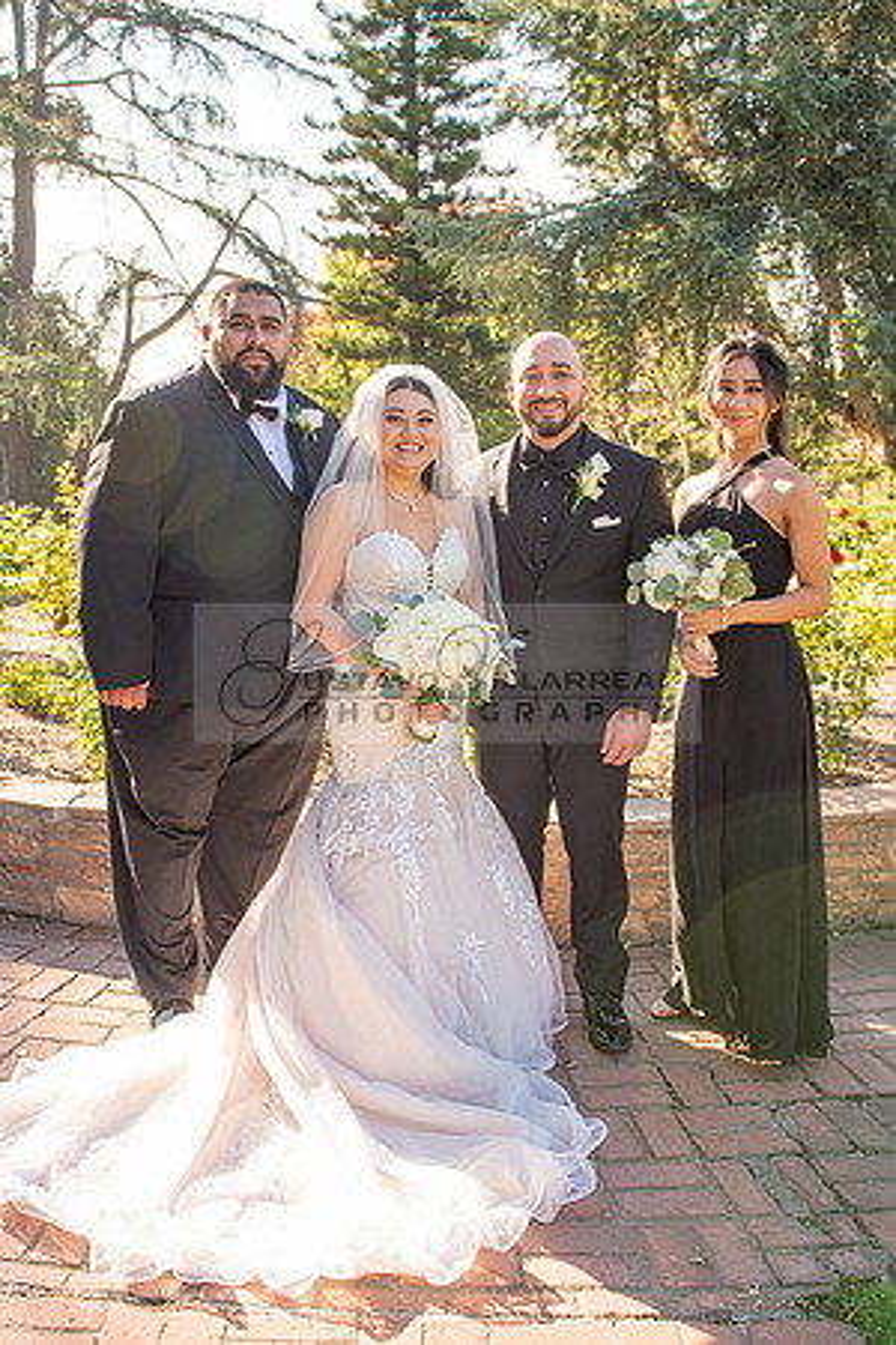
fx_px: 1511
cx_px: 398
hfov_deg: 33.0
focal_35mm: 40
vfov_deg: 48.0
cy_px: 672
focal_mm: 27
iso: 200
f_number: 5.6
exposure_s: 1/250
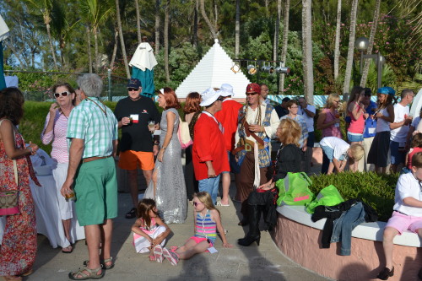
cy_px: 140
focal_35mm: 42
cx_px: 211
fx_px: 492
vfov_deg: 31.9
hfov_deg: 46.4
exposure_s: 1/200
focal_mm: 28
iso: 100
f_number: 7.1
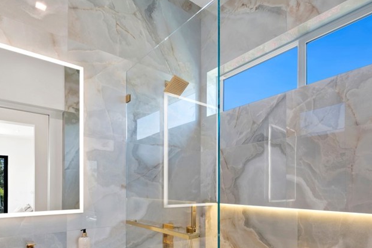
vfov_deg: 52.6
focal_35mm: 23
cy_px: 187
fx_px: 238
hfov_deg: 75.9
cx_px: 168
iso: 100
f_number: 8
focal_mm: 14
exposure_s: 1/8
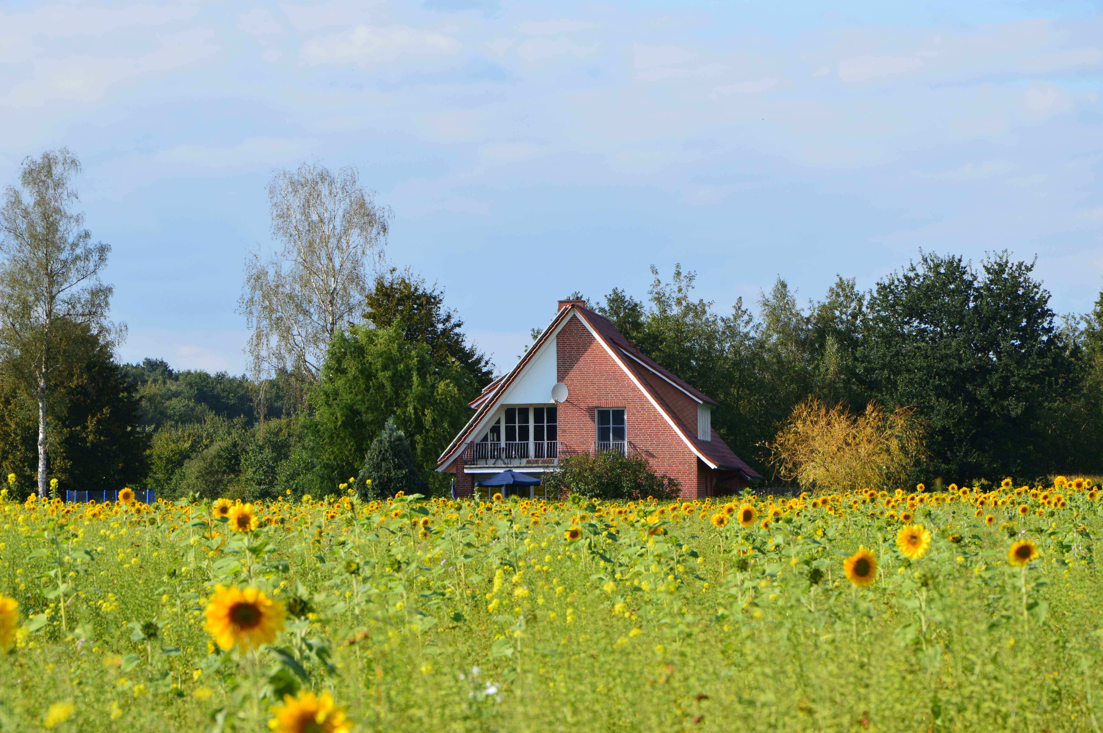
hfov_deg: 15.2
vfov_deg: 10.1
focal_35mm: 135
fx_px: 4133
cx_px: 552
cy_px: 366
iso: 400
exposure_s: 1/400
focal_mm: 90
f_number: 11
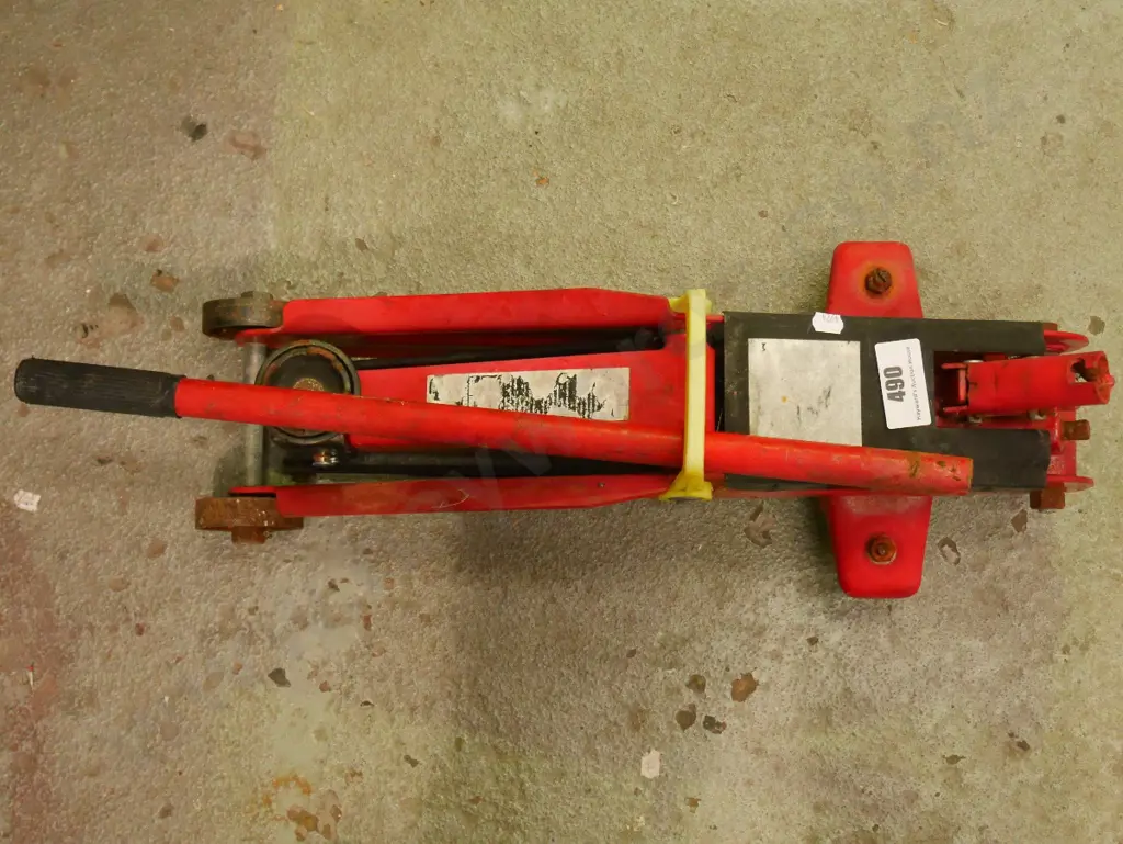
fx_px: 1623
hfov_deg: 38.2
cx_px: 562
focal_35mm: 50
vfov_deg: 29.1
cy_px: 422
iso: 3200
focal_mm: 25
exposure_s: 1/100
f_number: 5.2
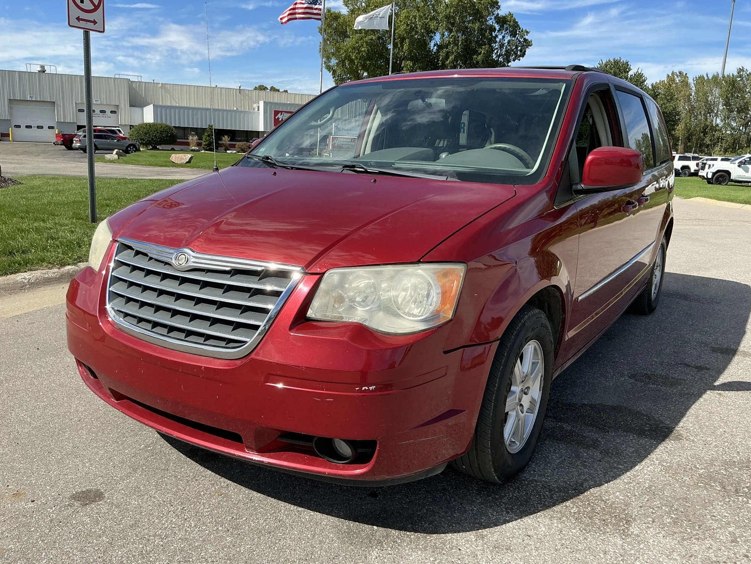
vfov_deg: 49.7
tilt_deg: -11.3
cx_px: 376
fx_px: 607
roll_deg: -1.1
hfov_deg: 63.4
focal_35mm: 28
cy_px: 282
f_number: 1.8
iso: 25
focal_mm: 3
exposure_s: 1/1377
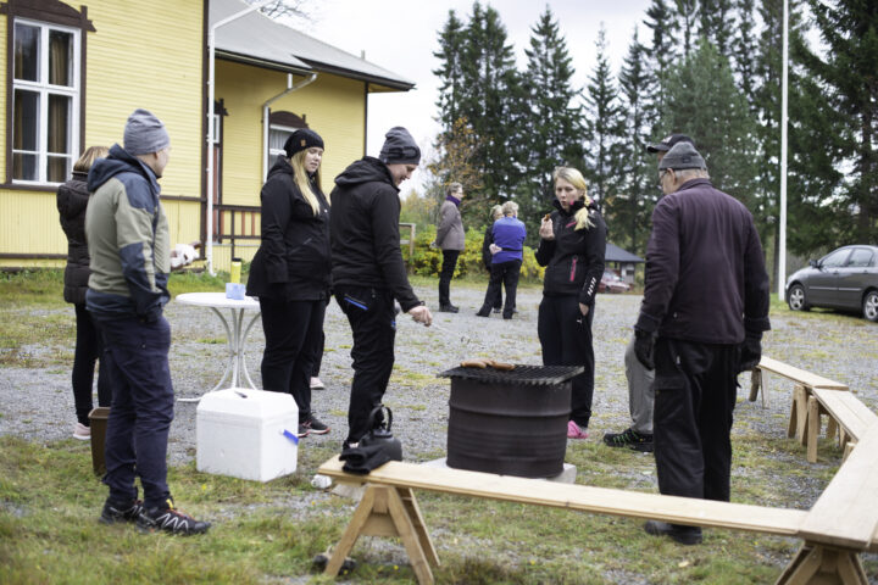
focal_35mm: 50
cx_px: 439
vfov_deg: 27.0
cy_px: 292
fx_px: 1219
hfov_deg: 39.6
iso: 125
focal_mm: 50
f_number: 2.8
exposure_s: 1/400
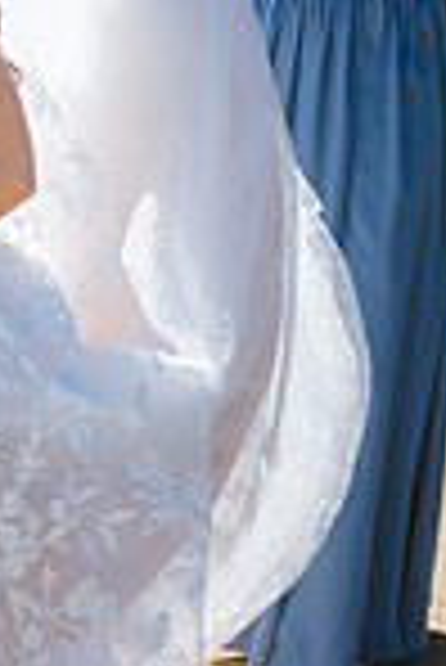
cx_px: -70
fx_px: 3485
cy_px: 108
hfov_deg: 7.3
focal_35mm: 188
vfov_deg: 10.9
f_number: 2.8
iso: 50
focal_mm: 62
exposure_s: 1/500
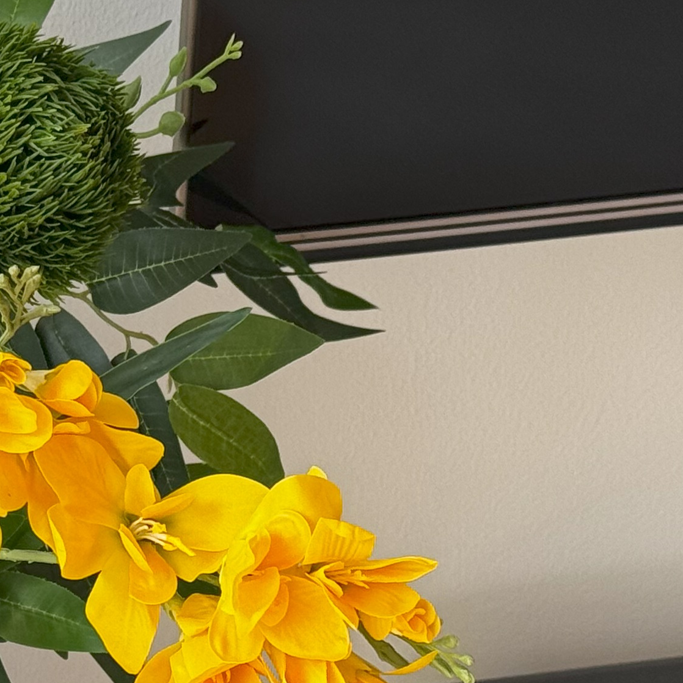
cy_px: 510
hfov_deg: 11.2
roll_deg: -0.9
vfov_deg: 11.4
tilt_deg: -25.8
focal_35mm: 153
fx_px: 3415
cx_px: -138
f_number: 1.78
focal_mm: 6.76
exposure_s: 1/106
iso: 100
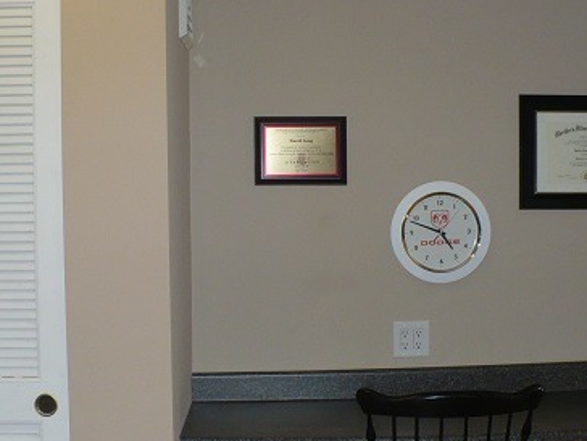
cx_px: 256
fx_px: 1102
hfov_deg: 29.8
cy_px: 296
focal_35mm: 65
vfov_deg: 22.5
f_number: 2.8
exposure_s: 1/30
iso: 125
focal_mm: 6.1
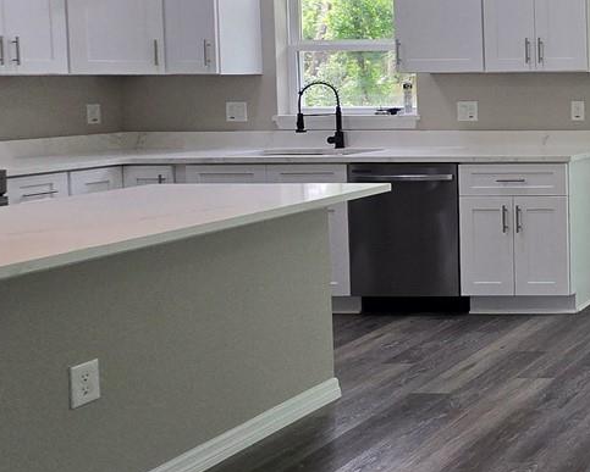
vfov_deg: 34.8
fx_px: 734
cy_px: 106
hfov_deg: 26.9
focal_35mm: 42
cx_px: 928
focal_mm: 2.2
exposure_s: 1/120
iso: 64
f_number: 2.2
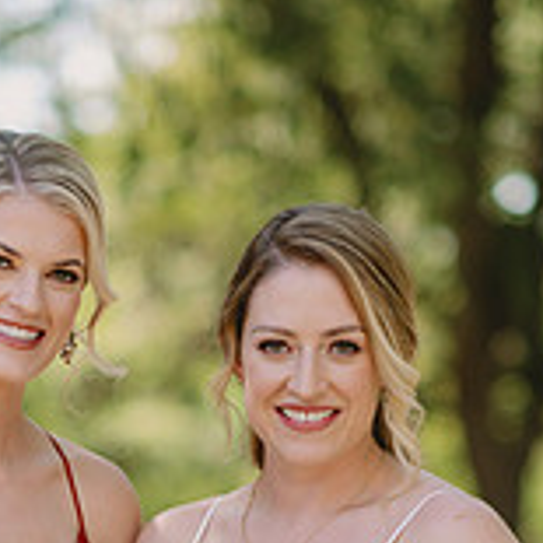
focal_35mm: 209
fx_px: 3709
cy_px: 778
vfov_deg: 8.2
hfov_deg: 8.4
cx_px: 131
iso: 100
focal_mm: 85
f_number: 2.2
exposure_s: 1/640
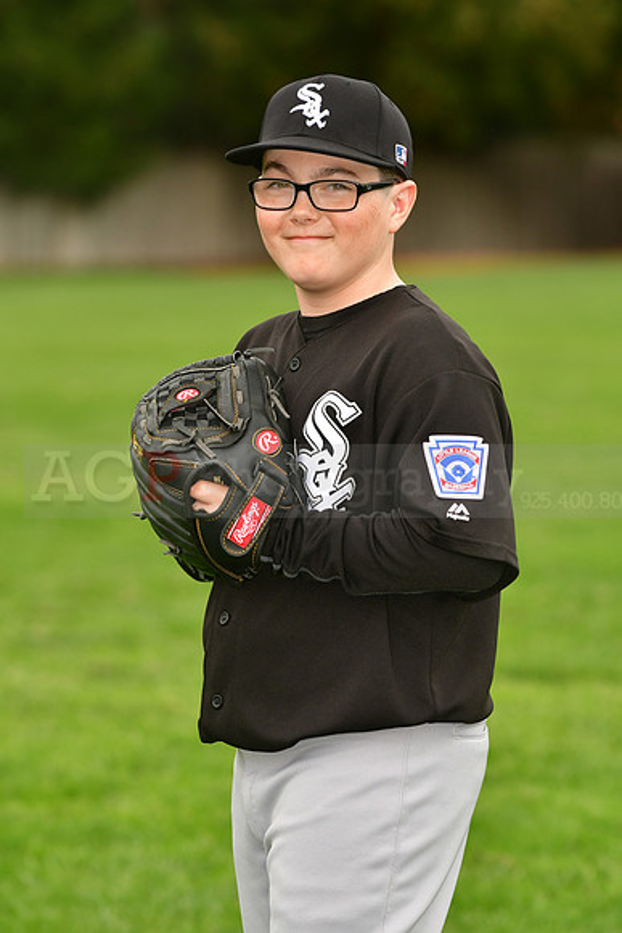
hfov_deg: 6.5
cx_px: 311
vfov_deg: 9.8
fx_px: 5439
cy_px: 466
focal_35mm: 210
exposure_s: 1/1000
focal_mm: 140
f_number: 4
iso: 320
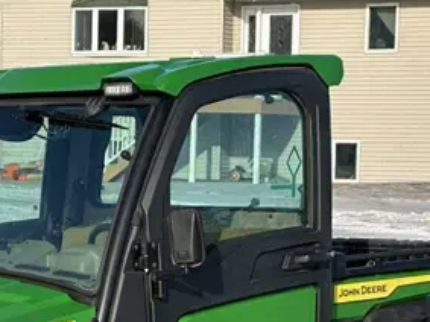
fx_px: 2161
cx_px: 108
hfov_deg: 11.3
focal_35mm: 174
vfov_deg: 8.5
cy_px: 342
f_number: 2.8
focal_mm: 9
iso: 32
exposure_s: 1/737
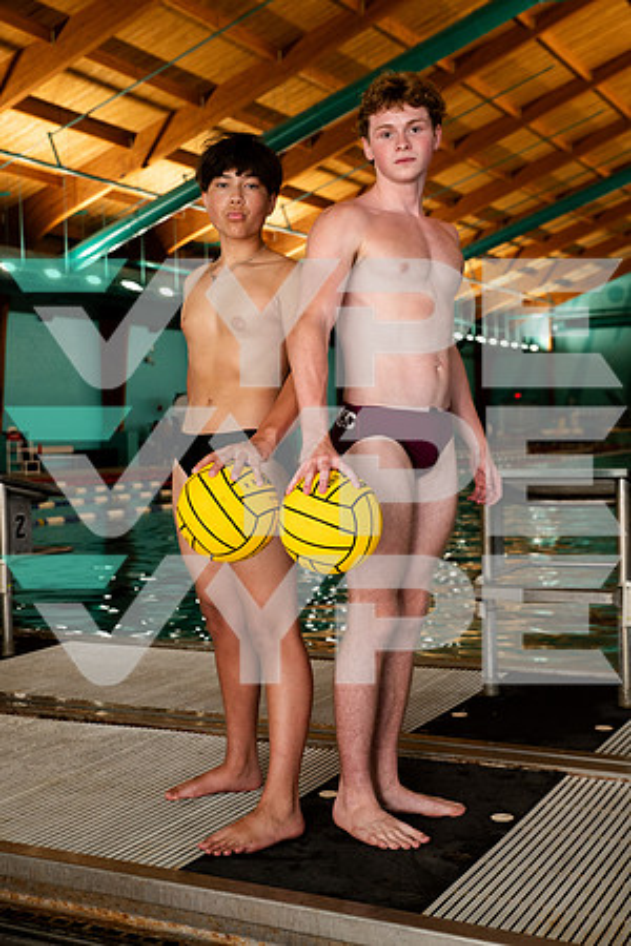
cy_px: 473
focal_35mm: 46
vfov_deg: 42.7
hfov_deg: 29.2
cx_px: 316
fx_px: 1209
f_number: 5
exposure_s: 1/200
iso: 800
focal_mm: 46
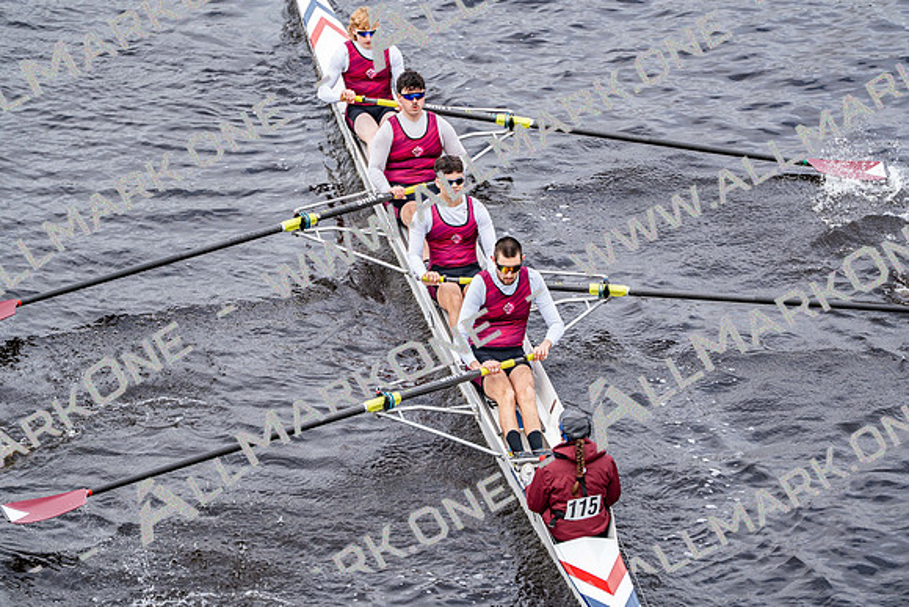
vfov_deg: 6.9
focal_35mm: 200
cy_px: 304
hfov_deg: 10.3
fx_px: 5051
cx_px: 454
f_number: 2.8
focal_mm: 200
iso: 320
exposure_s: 1/2000
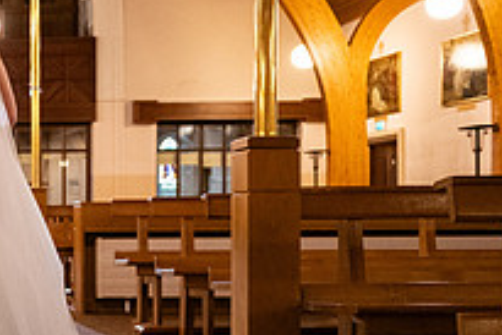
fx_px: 949
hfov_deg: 25.1
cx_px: -174
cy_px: 243
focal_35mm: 68
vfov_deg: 19.9
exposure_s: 1/160
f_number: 3.5
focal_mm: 24
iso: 2000
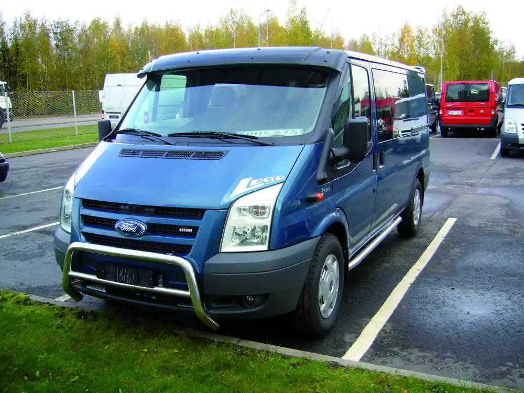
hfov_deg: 52.6
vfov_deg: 40.7
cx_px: 262
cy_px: 196
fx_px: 530
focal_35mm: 35
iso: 80
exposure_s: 1/160
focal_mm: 5.8
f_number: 2.8
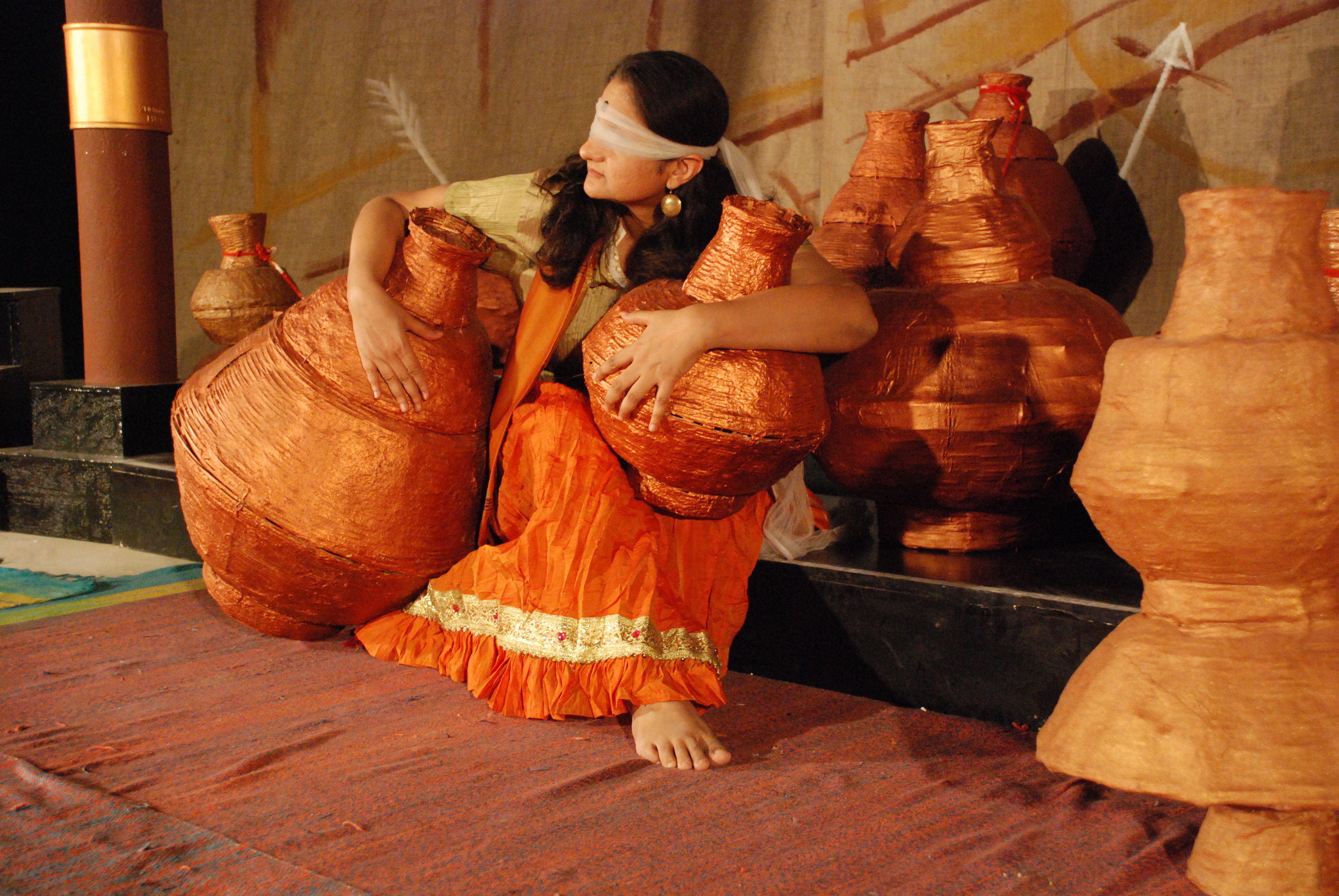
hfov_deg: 41.1
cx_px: 670
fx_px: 1787
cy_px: 448
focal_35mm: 48
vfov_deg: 28.2
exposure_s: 1/60
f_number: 4.2
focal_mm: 32
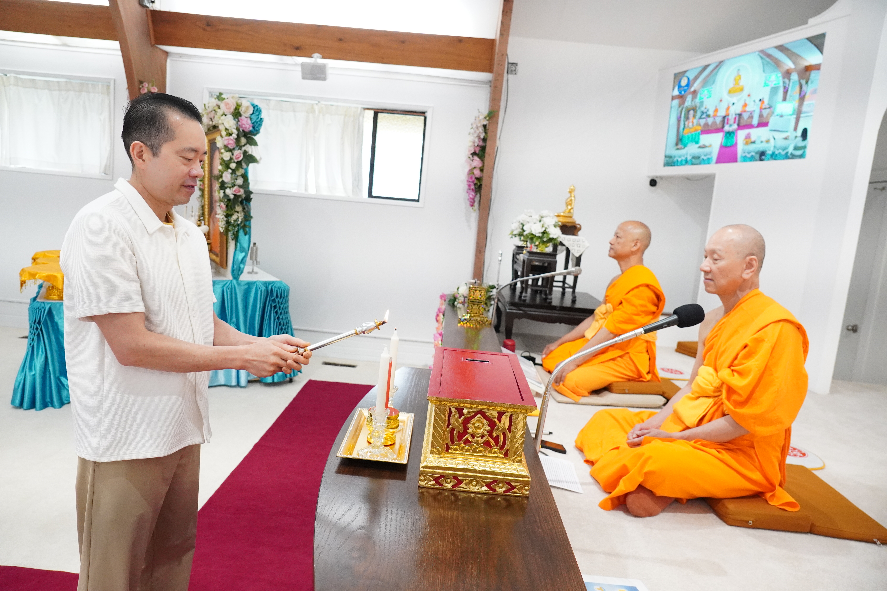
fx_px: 591
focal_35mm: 24
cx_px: 444
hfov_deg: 73.7
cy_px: 296
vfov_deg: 53.1
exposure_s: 1/320
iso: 3200
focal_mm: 16
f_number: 3.5
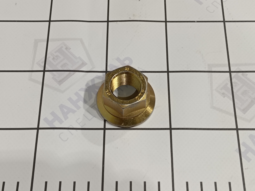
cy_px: 96
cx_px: 128
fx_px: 398
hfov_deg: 35.5
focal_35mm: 54
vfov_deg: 27.0
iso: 335
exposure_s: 1/50
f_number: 1.9
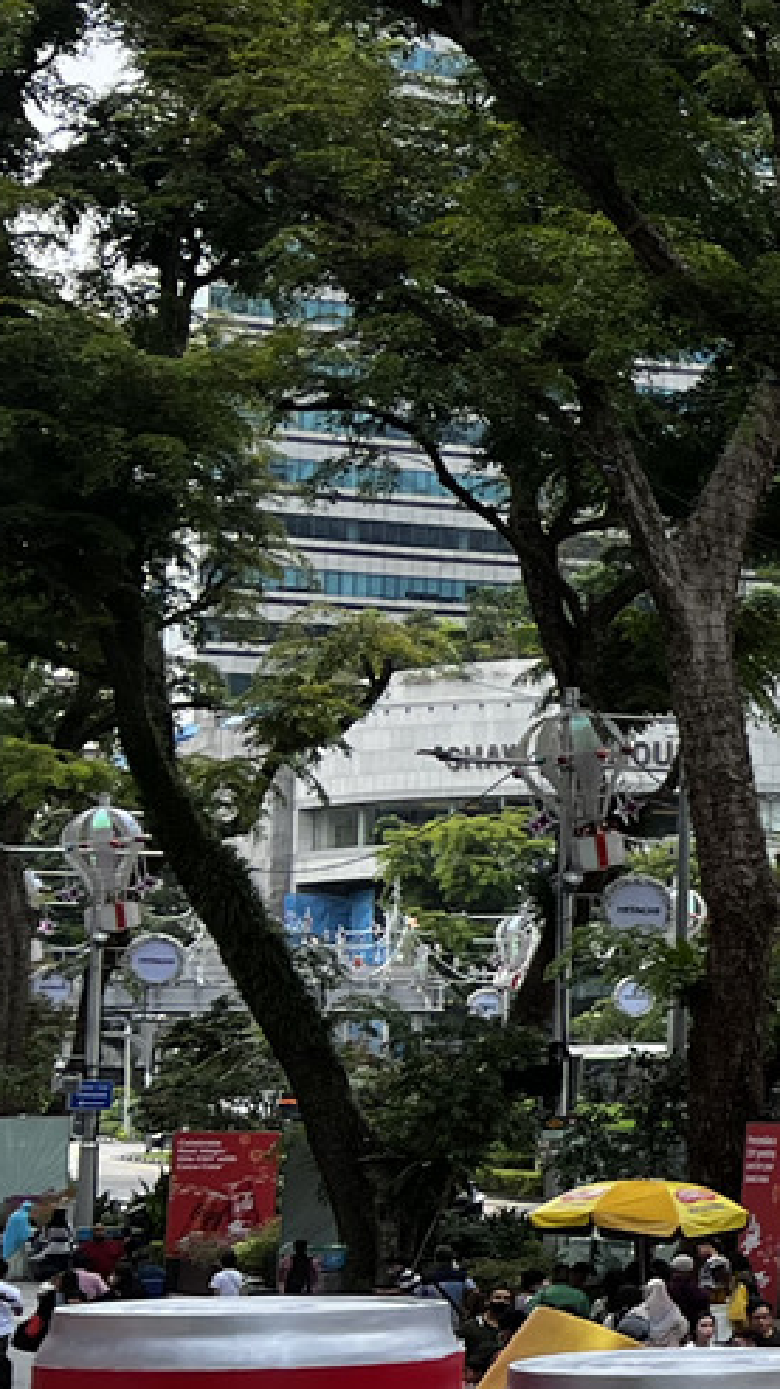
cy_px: 752
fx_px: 3386
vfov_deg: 23.2
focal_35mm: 92
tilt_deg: +4.9
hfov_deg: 10.5
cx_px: 2120
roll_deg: +0.3
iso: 50
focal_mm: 5.7
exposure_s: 1/1295
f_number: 1.5
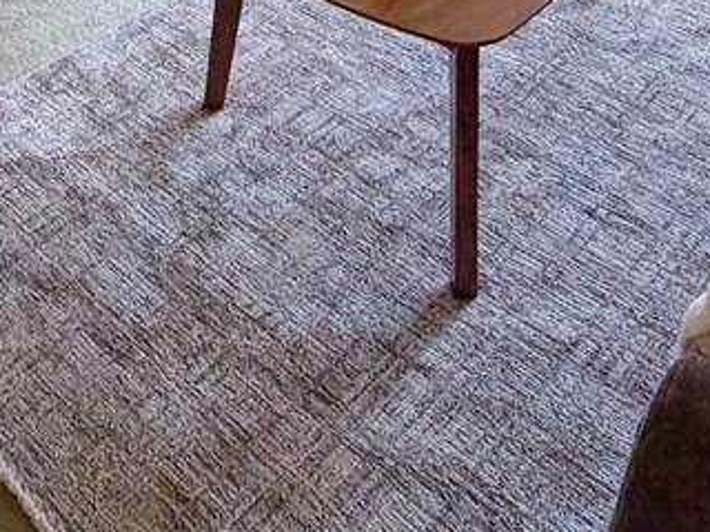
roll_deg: -0.5
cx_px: 295
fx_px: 1149
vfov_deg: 18.8
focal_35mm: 56
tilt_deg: -9.1
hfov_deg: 34.3
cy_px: -472
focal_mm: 2.22
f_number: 2.2
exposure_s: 1/120
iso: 160
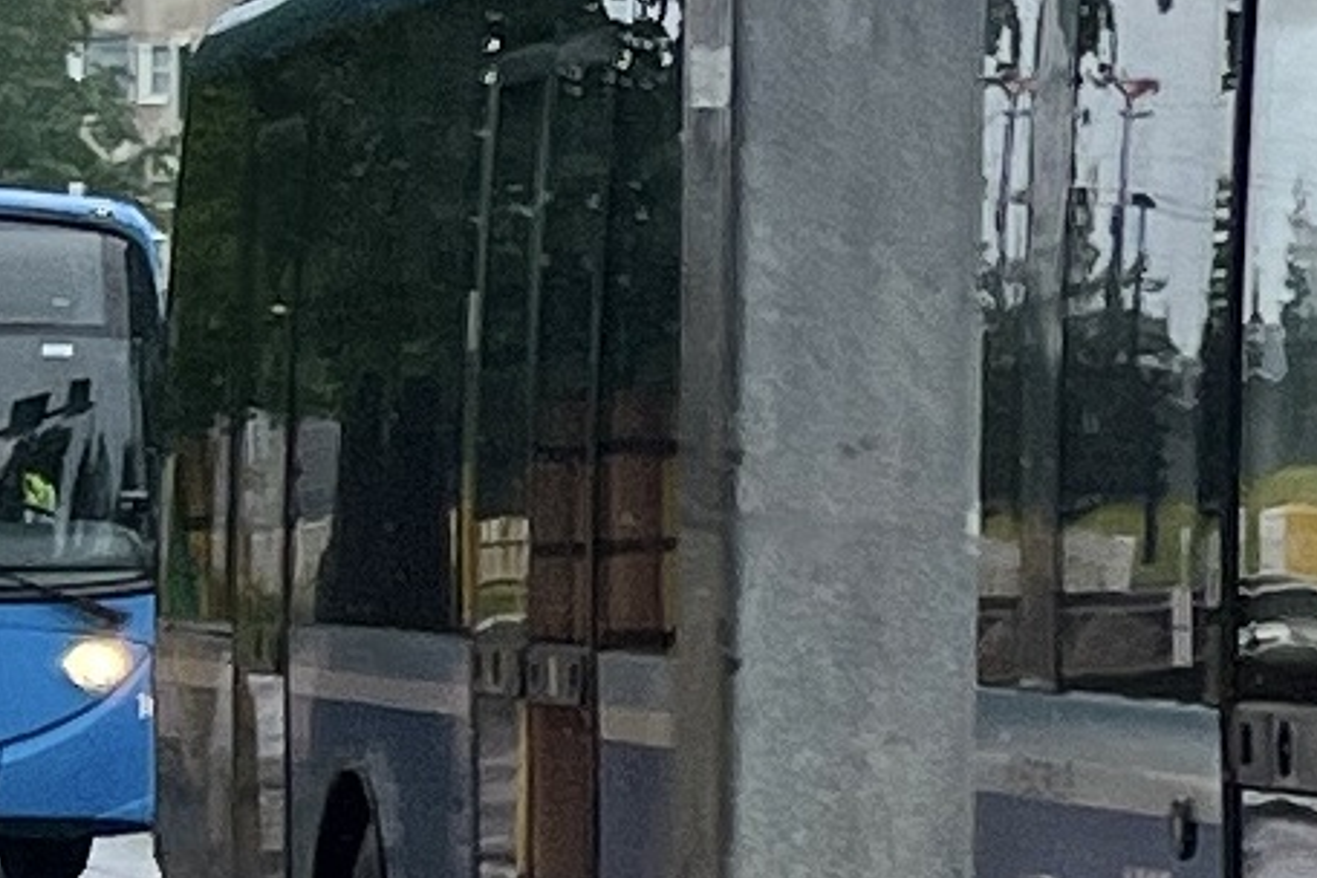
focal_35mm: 101
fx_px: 3695
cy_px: 615
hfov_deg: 19.1
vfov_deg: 13.5
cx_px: 1554
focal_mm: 5.7
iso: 50
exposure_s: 1/1779
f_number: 1.5
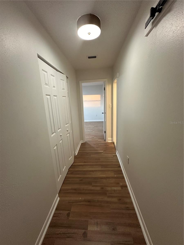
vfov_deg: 102.1
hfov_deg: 85.7
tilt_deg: -12.0
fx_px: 99
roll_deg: +2.1
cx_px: 92
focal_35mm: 14
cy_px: 122
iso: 400
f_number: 2.2
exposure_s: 1/60
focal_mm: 2.22
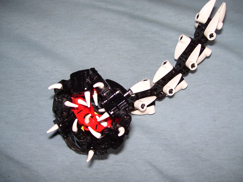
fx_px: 253
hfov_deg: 51.4
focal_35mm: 36
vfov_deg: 39.7
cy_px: 91
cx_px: 122
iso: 80
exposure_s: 1/60
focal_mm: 6
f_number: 2.7
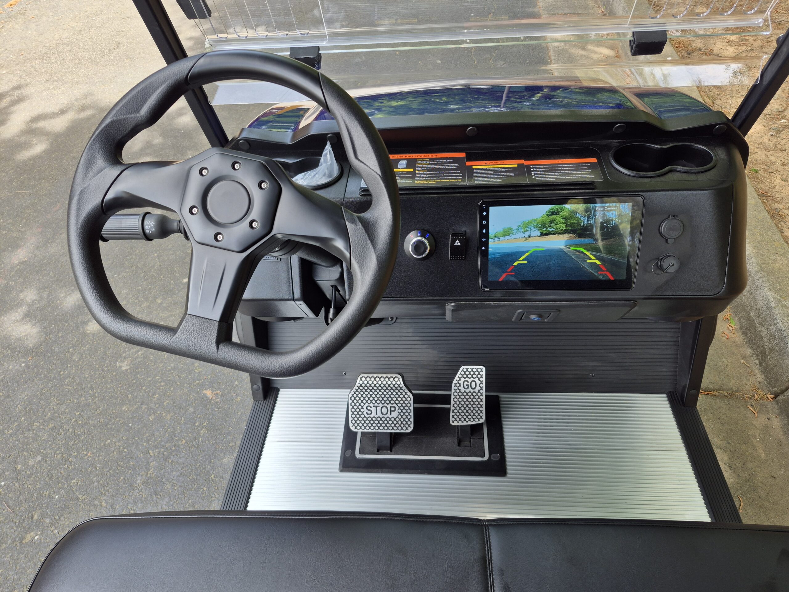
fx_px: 524
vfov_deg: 58.9
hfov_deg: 73.9
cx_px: 394
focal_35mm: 23
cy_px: 296
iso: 25
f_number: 1.8
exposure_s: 1/189
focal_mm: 5.4
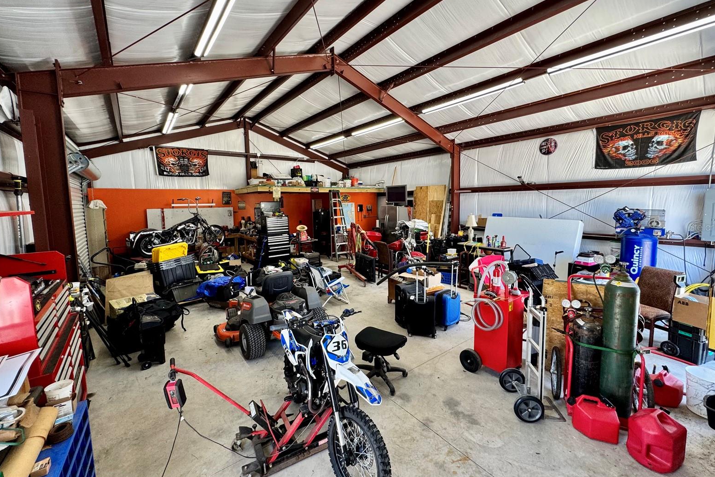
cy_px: 227
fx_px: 298
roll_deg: +1.4
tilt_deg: -4.0
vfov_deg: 77.3
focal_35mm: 15
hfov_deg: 100.4
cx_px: 365
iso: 125
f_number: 2.2
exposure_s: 1/120
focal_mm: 2.22
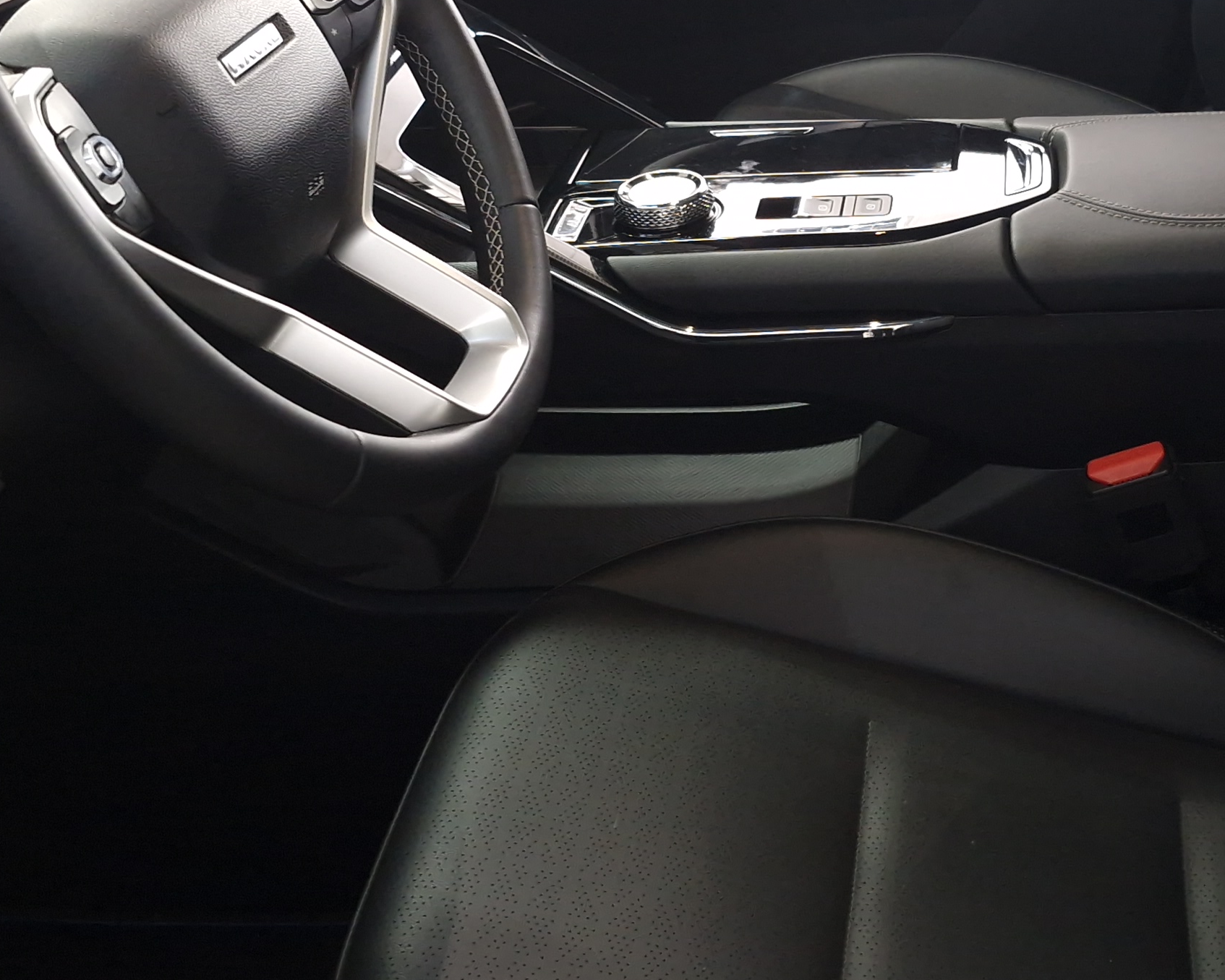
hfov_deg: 35.0
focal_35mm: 53
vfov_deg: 28.1
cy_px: 230
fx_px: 1921
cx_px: 814
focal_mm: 5.54
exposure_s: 1/24
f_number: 1.8
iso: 320
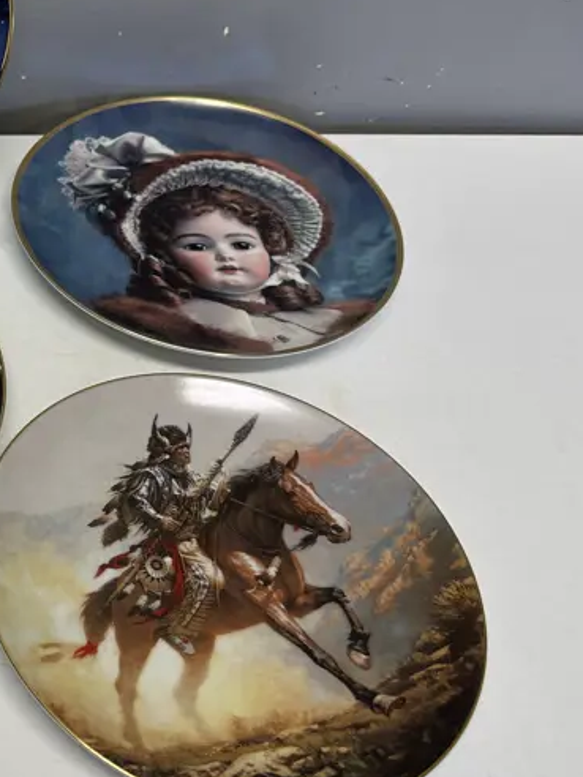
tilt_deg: -47.3
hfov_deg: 25.6
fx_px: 1123
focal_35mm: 50
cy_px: 317
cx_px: -142
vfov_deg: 38.1
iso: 100
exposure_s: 1/100
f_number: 1.78
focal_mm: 6.86
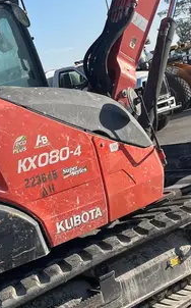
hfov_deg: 19.3
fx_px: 560
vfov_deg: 30.6
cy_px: 119
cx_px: 64
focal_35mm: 67
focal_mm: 4.2
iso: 50
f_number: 1.6
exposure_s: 1/3731
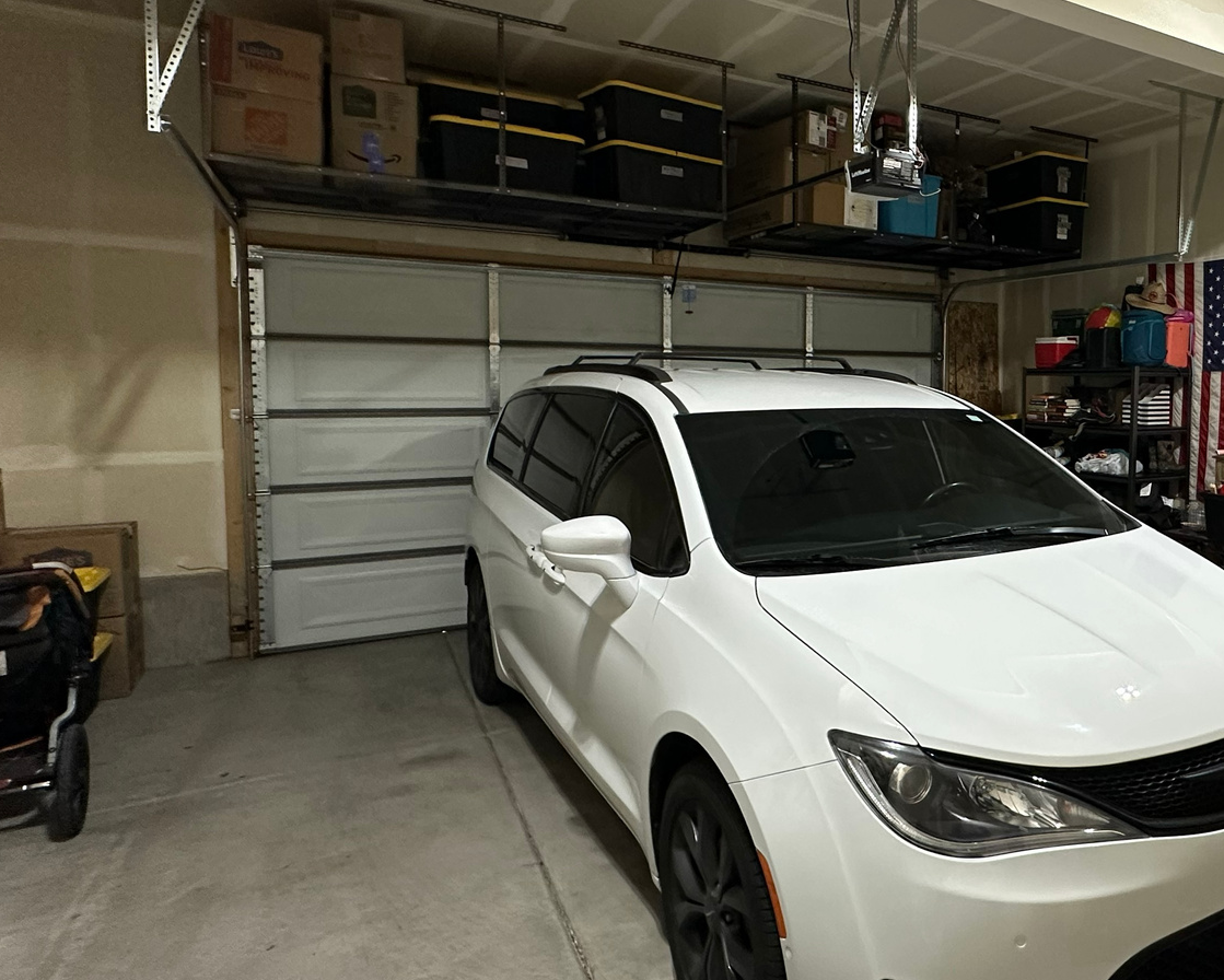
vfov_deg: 56.6
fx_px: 906
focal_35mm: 25
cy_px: 428
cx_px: 966
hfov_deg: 62.7
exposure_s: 1/60
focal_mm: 2.22
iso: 320
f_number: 2.2
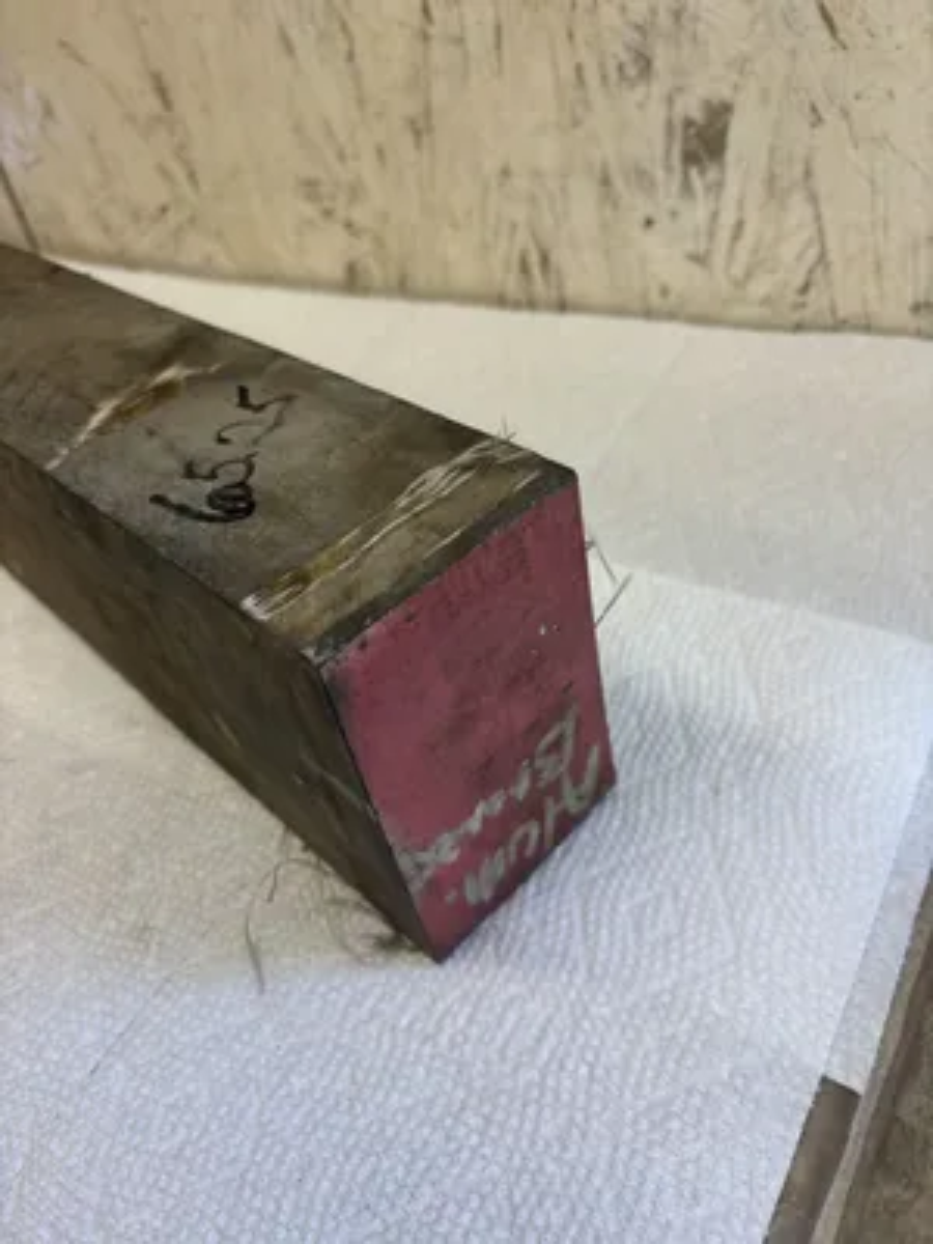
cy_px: 622
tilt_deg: -41.7
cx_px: 466
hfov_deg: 53.1
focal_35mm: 26
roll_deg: +13.5
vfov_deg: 67.3
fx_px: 934
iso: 50
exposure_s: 1/120
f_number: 1.6
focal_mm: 5.96
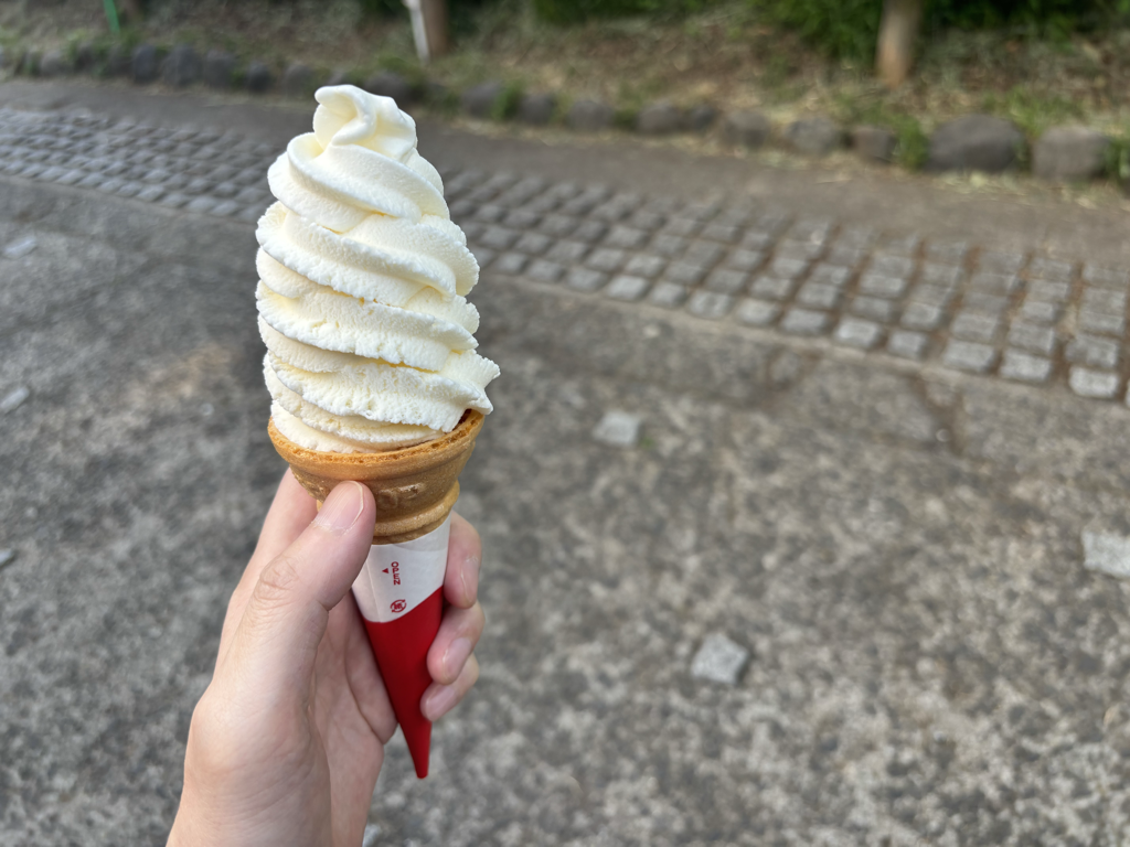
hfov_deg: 67.3
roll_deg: +7.0
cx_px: 565
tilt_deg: -41.8
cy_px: 424
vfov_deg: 53.1
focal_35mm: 26
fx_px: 849
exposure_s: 1/121
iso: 40
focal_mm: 5.96
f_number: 1.6
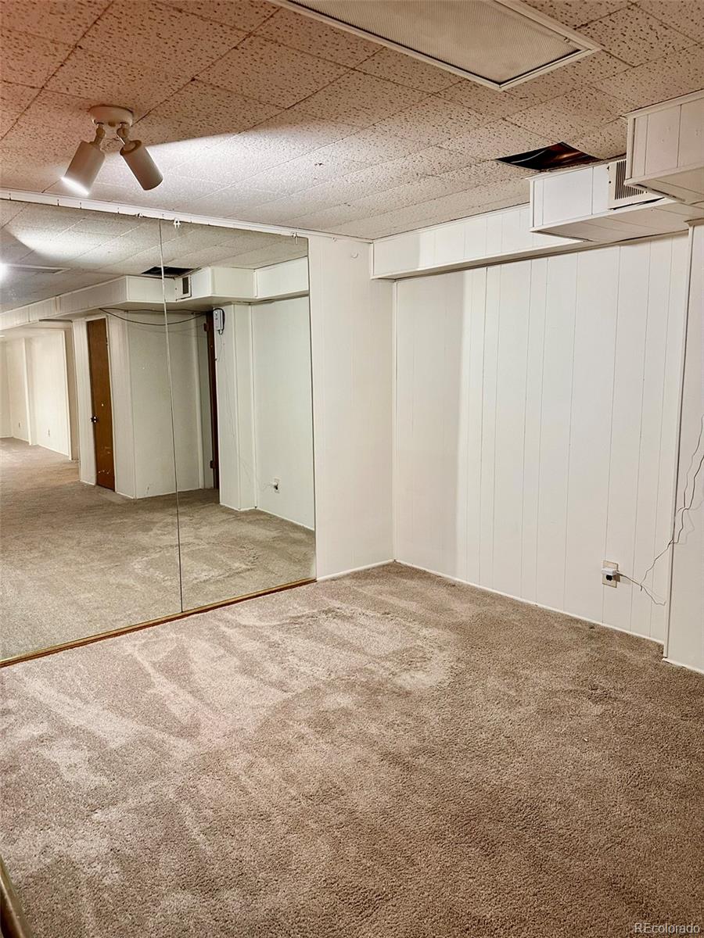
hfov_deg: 56.8
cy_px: 469
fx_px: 651
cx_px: 352
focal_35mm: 24
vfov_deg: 71.6
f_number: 1.78
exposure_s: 1/60
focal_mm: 6.86
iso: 320
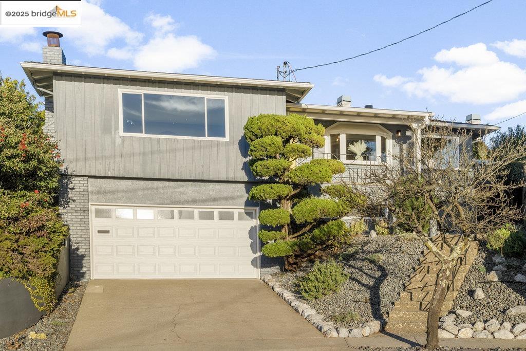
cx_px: 263
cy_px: 176
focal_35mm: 34
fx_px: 497
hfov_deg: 55.8
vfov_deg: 38.9
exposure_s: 1/500
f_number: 8
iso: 250
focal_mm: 34
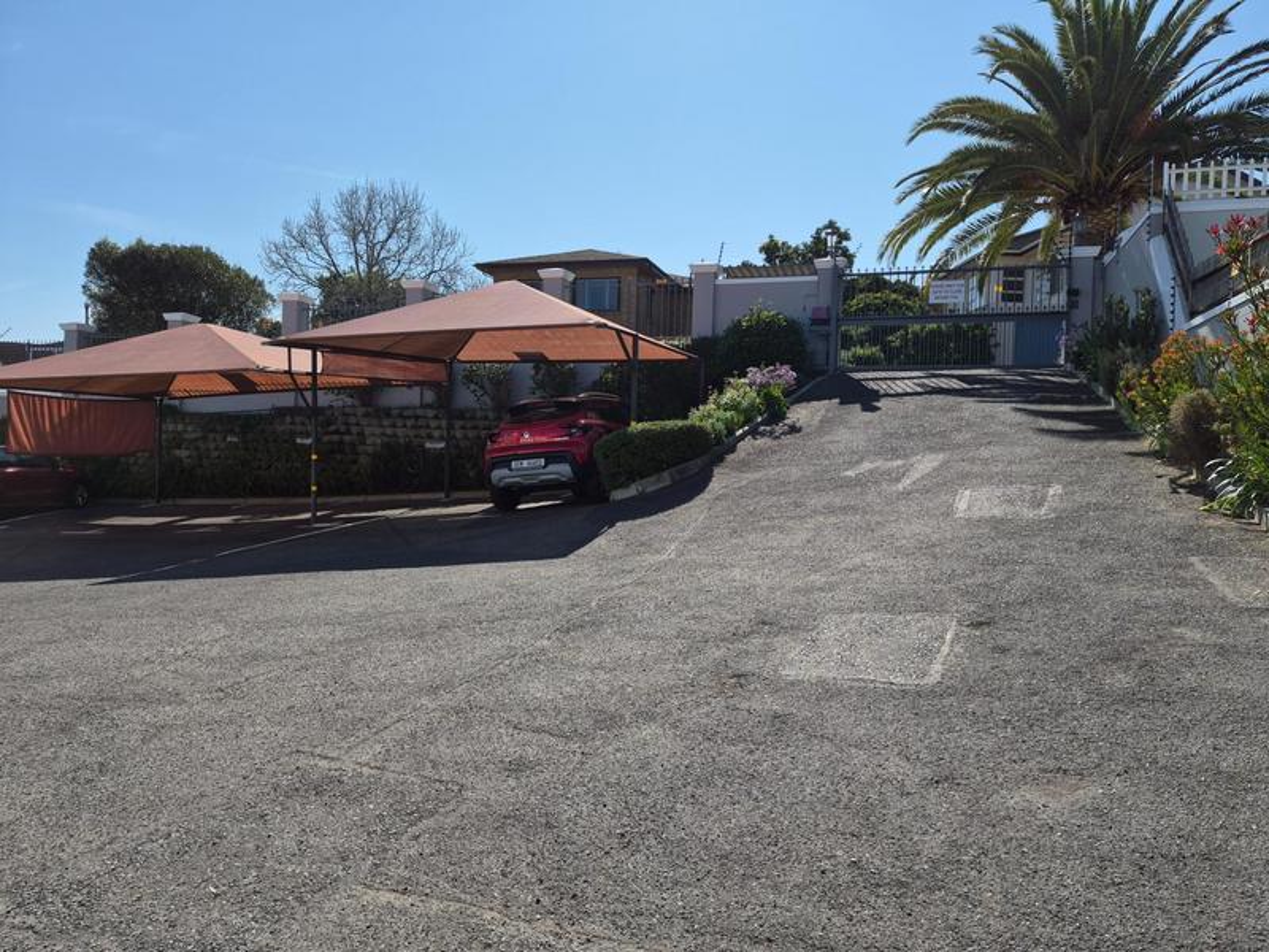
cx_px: 634
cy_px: 476
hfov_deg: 73.9
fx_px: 843
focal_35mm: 23
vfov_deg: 58.9
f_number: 1.8
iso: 80
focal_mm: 5.4
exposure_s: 1/6976
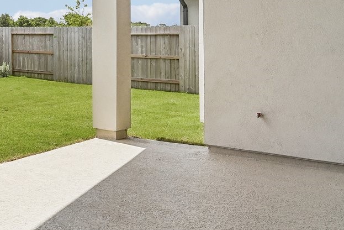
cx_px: -13
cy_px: 40
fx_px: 440
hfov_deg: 37.4
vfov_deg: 28.5
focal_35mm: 46
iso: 500
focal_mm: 14
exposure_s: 1/2000
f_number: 8
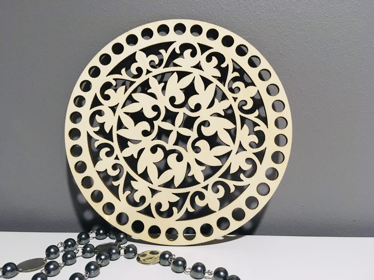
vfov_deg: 48.2
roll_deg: +0.3
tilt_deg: -7.5
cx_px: 187
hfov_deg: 61.7
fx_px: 313
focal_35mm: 29
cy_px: 140
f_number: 2.2
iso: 200
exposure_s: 1/33
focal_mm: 4.15
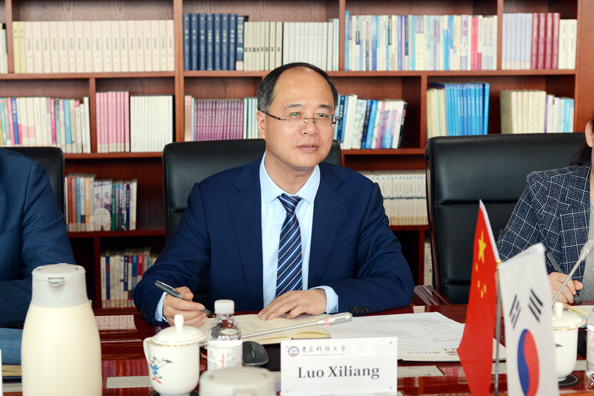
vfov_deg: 20.6
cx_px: 297
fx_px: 1089
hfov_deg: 30.5
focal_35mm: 66
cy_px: 198
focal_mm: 66
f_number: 5.6
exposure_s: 1/125
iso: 1000
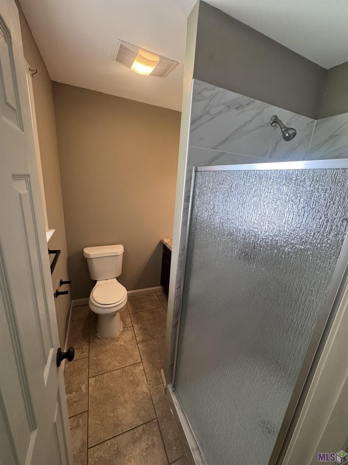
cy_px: 232
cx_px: 174
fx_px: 188
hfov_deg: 85.7
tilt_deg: -12.7
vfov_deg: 102.1
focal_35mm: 14
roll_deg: -1.5
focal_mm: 2.22
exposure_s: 1/120
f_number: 2.2
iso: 320
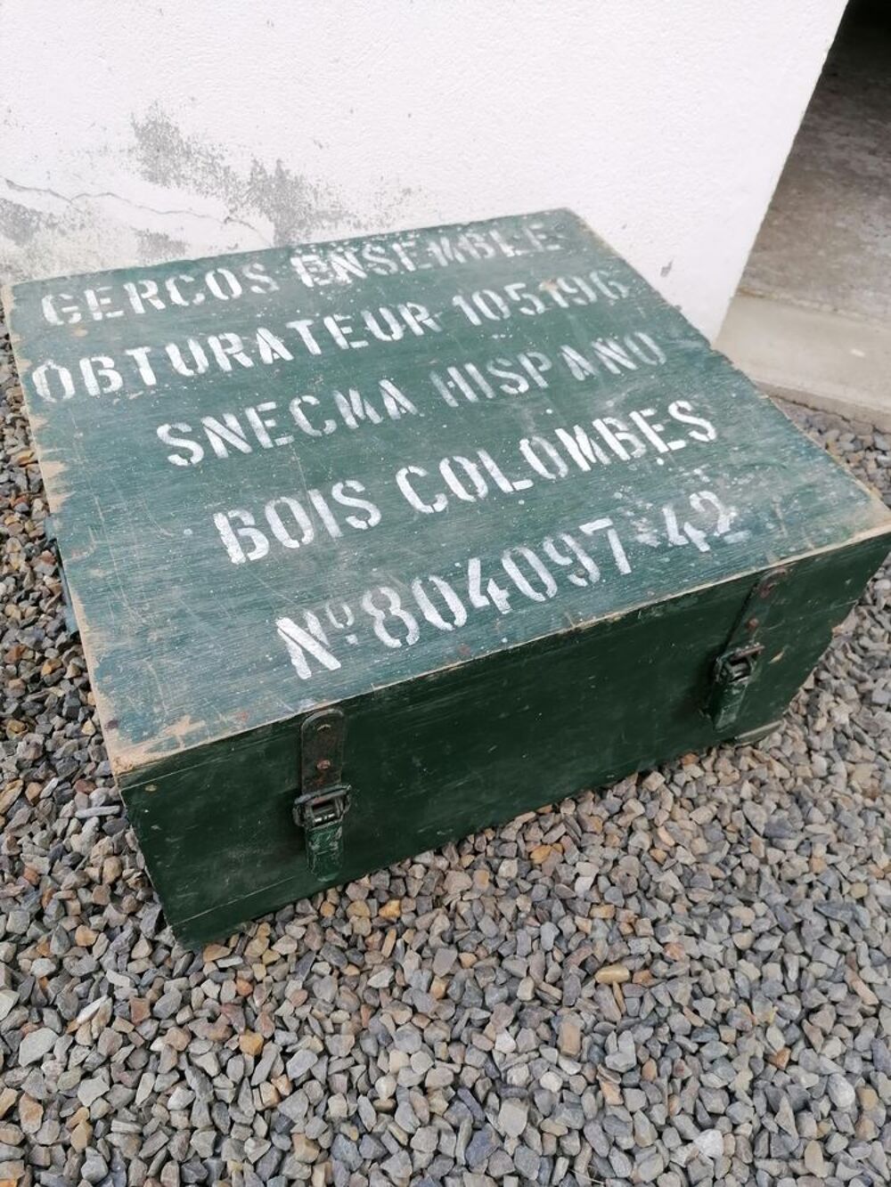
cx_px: 446
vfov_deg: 65.3
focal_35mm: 27
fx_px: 926
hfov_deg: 51.4
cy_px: 594
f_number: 1.8
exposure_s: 1/140
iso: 50
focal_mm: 4.75
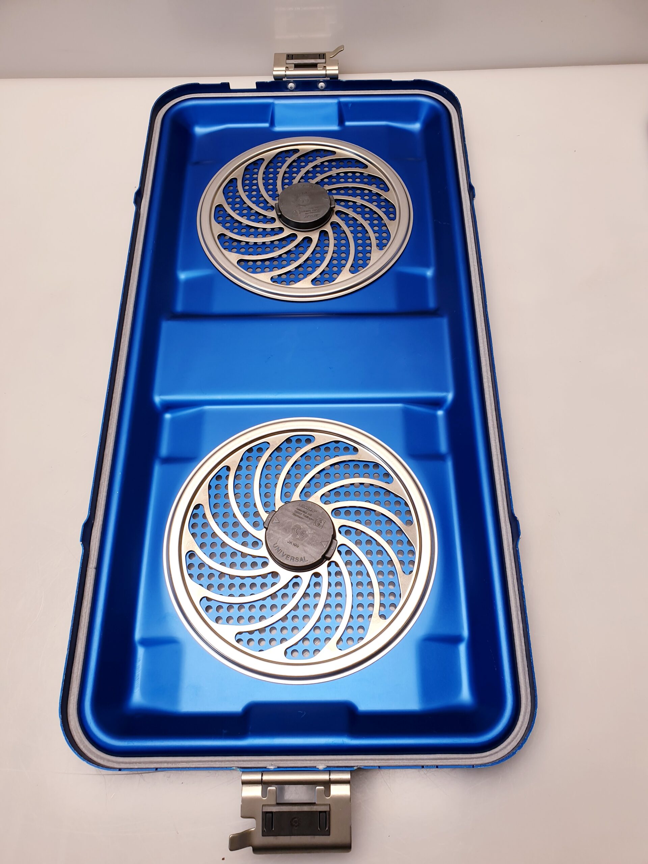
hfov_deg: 53.1
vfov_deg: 67.3
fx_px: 649
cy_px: 432
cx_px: 324
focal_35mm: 26
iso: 50
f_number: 2.4
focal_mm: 4.3
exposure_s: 1/50
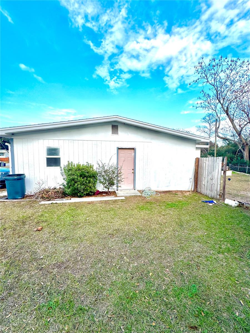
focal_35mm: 14
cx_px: 125
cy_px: 166
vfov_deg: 102.1
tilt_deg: -5.0
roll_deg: -0.4
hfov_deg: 85.7
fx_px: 135
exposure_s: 1/821
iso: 50
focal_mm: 2.22
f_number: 2.2
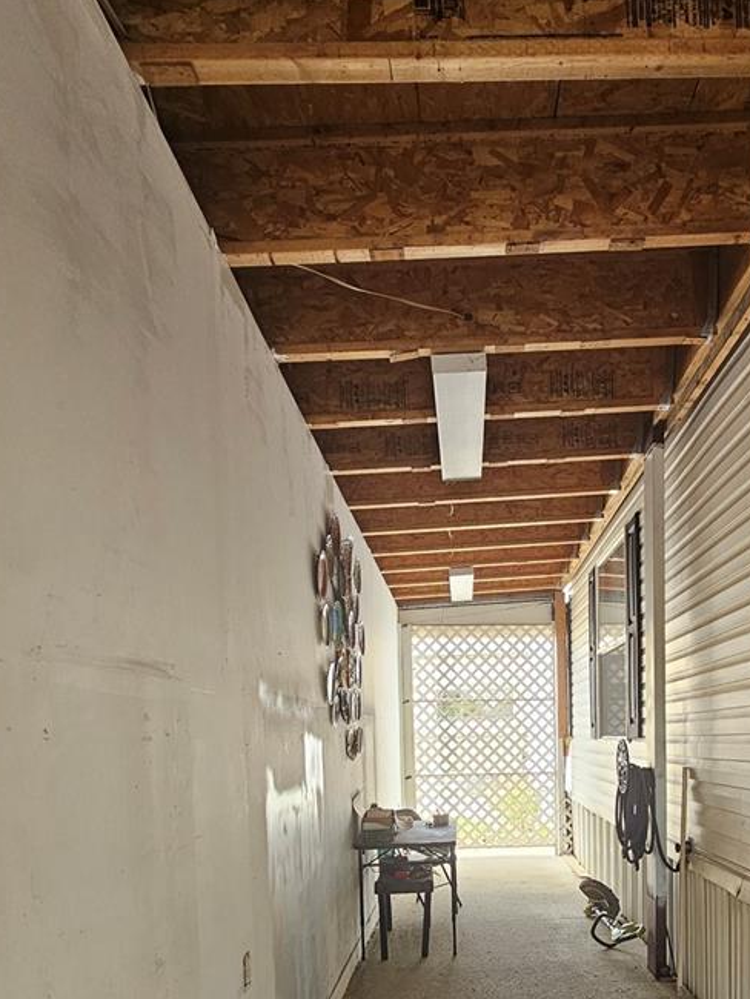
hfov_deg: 55.1
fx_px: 693
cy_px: 793
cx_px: 526
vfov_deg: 65.4
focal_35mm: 24
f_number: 2.2
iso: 125
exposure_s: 1/60
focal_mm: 2.2
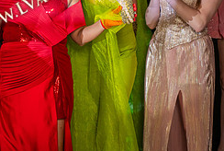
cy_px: -19
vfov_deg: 7.5
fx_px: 1135
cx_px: 22
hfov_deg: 11.2
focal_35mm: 182
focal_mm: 70
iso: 1000
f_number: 4
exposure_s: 1/500
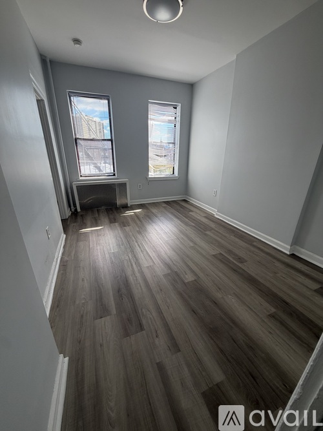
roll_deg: -1.3
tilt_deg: -20.4
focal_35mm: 14
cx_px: 162
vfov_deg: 102.1
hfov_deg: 85.7
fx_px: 174
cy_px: 216
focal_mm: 2.22
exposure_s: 1/152
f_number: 2.2
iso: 50
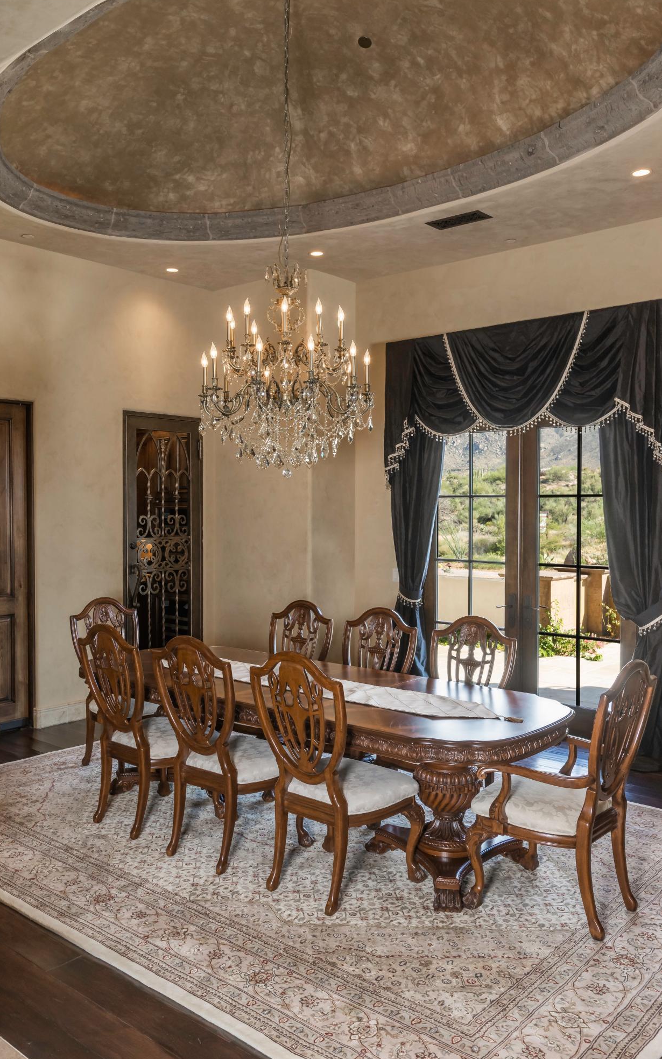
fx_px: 837
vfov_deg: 64.6
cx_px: 304
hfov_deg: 43.1
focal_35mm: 29
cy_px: 532
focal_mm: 28
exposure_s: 1/45
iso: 1000
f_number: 8
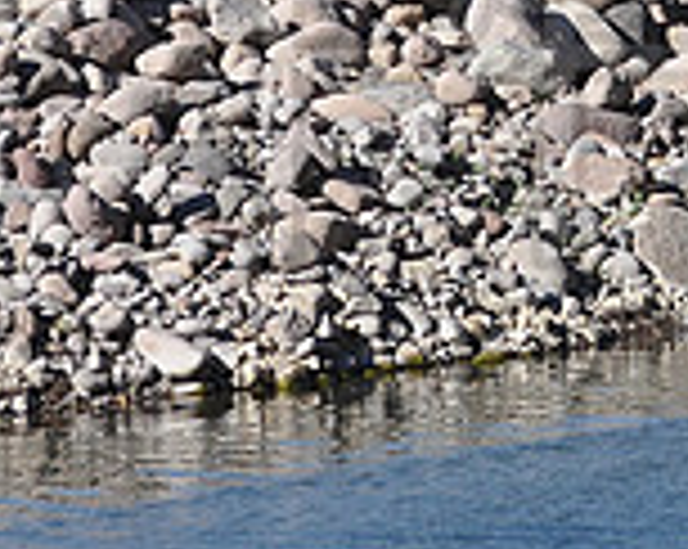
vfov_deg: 5.2
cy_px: -115
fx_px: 5974
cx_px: 755
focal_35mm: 294
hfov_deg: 6.6
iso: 400
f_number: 6.3
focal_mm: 55
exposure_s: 1/1600
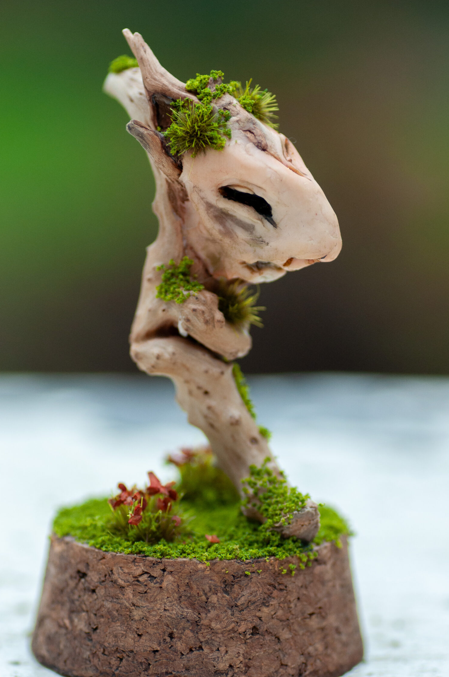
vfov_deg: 13.4
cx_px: 216
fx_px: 2889
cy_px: 354
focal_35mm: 154
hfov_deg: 8.9
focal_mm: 90
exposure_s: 1/320
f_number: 5
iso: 640
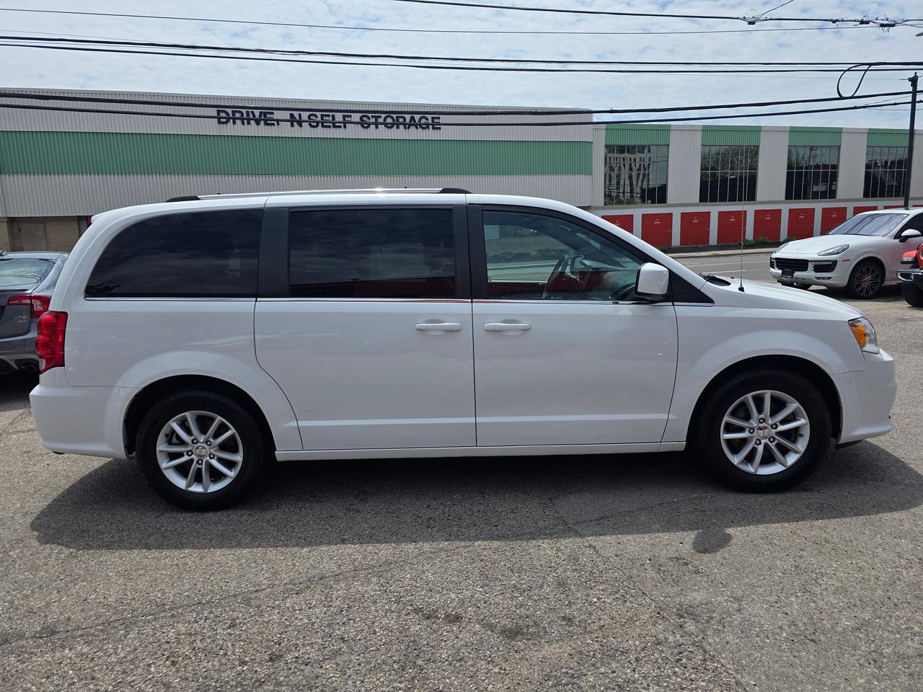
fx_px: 613
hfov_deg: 73.9
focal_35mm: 23
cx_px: 462
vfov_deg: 58.9
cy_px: 346
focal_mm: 6.3
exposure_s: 1/7944
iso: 64
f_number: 1.7
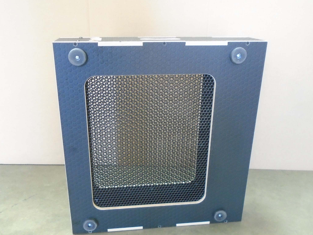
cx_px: 149
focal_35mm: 33
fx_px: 298
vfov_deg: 42.9
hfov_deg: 55.3
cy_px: 132
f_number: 3.2
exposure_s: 1/8
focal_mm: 4.6
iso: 400
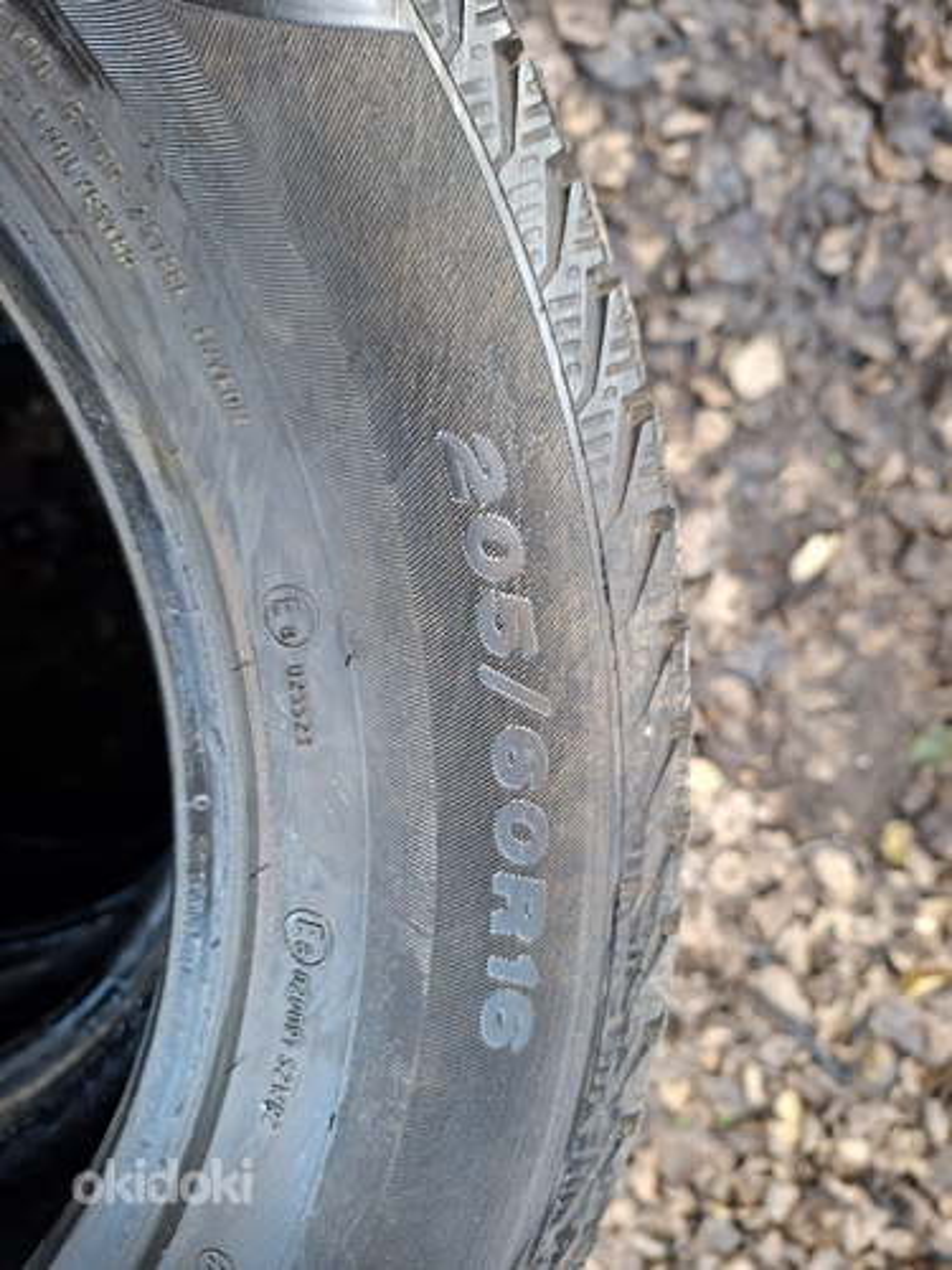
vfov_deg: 73.9
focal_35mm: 23
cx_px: 476
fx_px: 843
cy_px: 635
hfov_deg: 58.9
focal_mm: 5.54
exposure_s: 1/50
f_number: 1.8
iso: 250
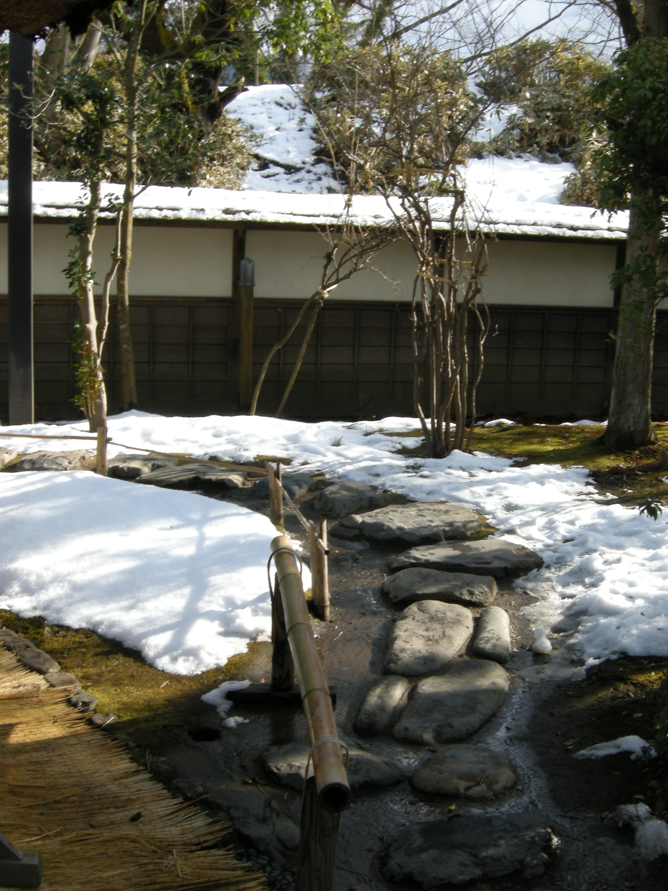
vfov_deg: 42.0
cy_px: 496
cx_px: 367
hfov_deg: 32.2
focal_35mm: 45
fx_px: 1158
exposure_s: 1/49.6
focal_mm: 7.5
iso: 64
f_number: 7.6
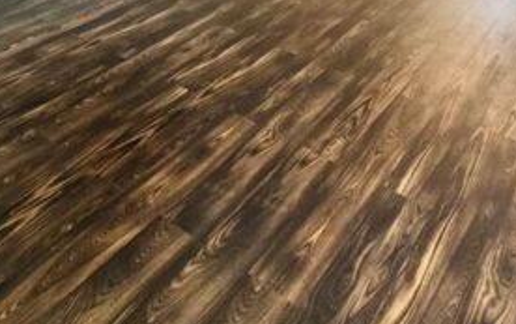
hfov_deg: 46.1
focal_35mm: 43
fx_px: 605
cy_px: -150
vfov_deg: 24.1
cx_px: 228
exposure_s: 1/60
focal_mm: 2.22
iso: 200
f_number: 2.2
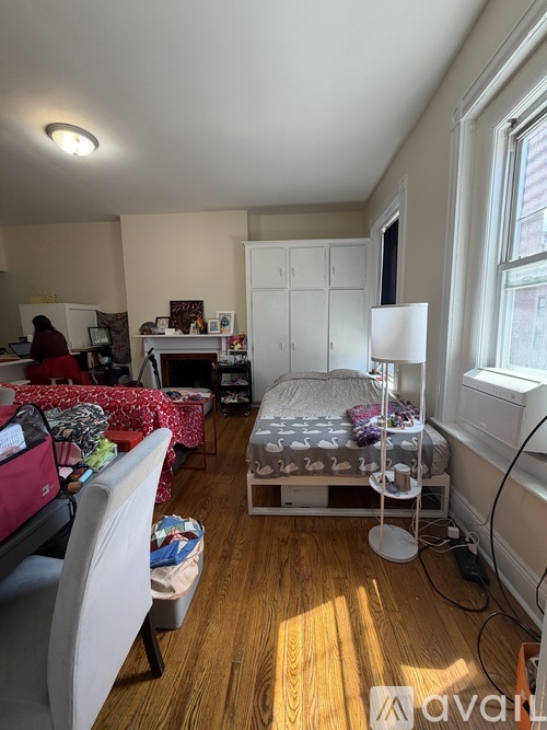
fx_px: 295
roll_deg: +0.4
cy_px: 365
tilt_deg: -9.1
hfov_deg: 85.7
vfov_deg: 102.1
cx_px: 274
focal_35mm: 14
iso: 125
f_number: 2.2
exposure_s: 1/120
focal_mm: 2.22
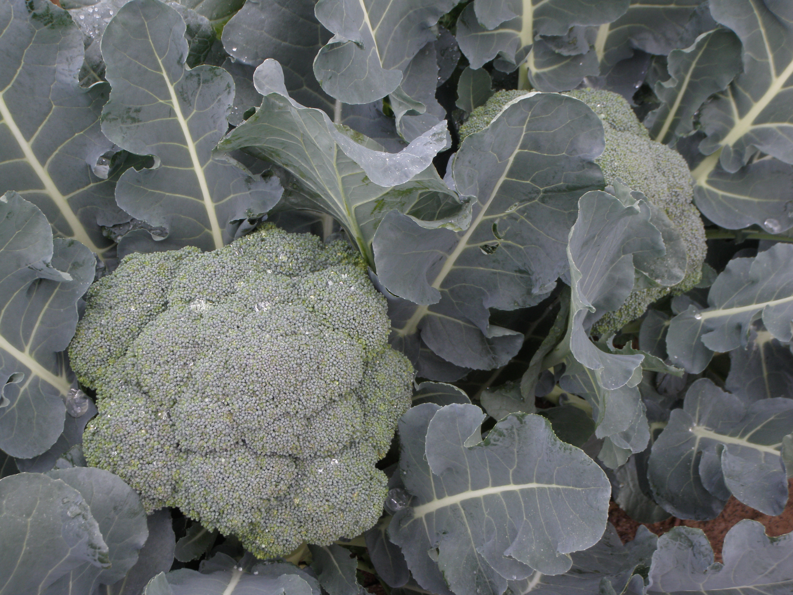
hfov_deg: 29.8
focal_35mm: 65
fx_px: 1489
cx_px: 396
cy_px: 298
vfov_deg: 22.6
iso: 50
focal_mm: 11.76
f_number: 4.7
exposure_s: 1/60
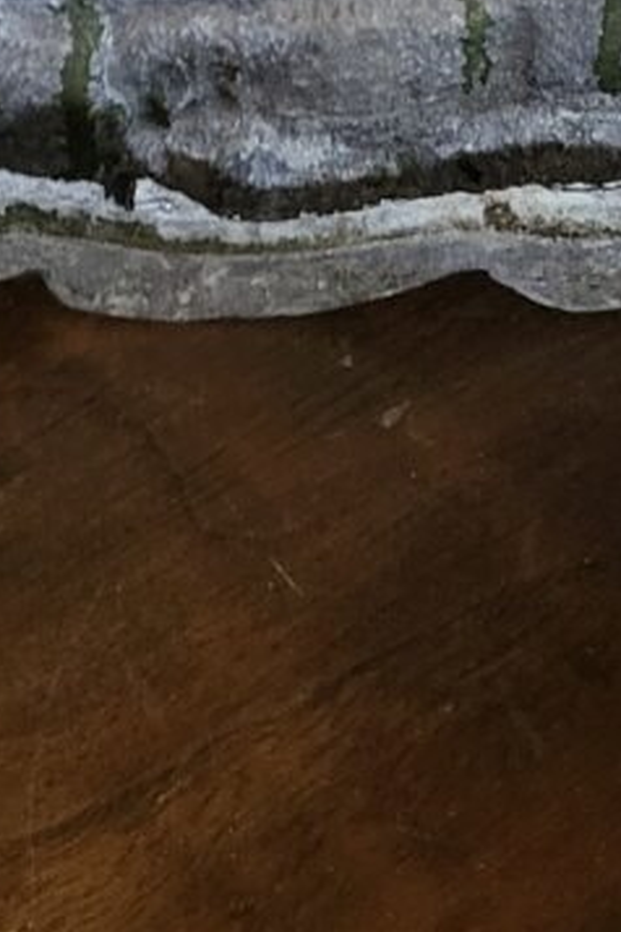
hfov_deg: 12.2
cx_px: 57
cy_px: -531
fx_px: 2872
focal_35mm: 111
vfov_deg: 16.5
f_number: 1.8
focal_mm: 5.4
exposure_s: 1/50
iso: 320
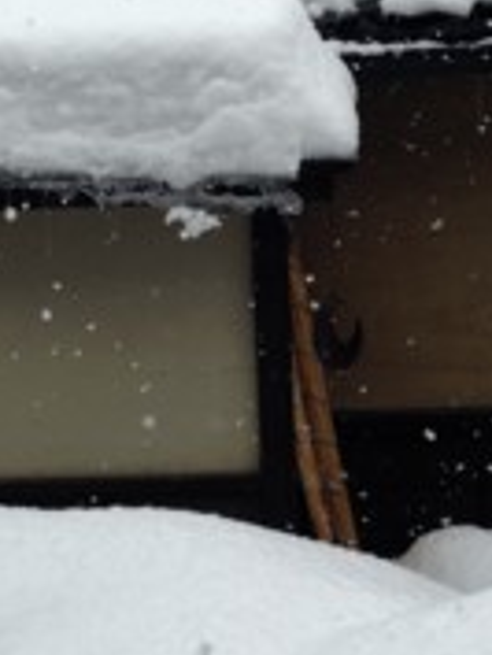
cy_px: 248
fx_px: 1590
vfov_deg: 23.2
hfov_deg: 17.6
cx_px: 263
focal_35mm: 84
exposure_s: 1/1695
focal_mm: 4.12
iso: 64
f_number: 2.4
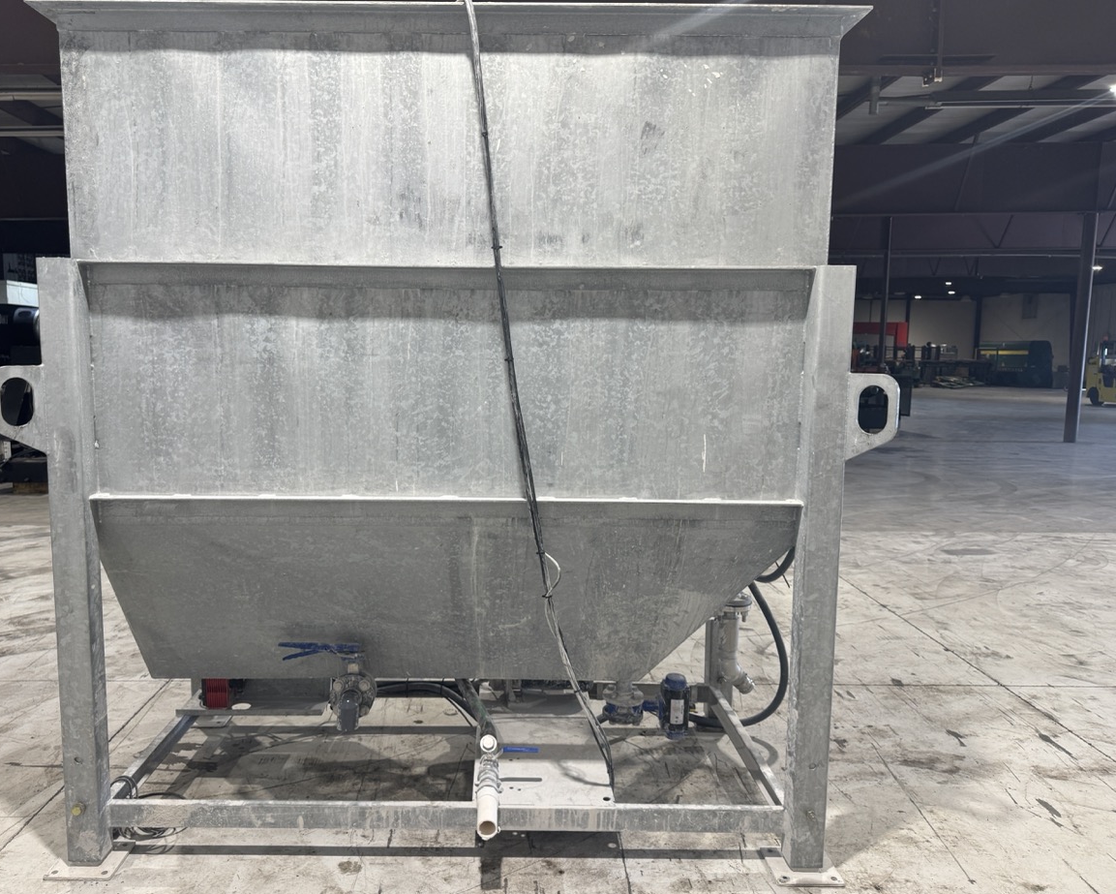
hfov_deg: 65.9
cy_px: 449
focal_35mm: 26
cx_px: 504
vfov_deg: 55.0
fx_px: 859
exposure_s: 1/120
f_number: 1.78
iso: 100
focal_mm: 6.76
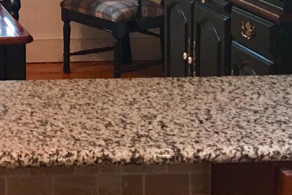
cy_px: -114
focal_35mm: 107
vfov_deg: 12.1
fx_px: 868
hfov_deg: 17.7
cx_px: -102
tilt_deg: -2.5
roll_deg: +0.4
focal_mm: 4.15
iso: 50
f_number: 2.2
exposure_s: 1/15
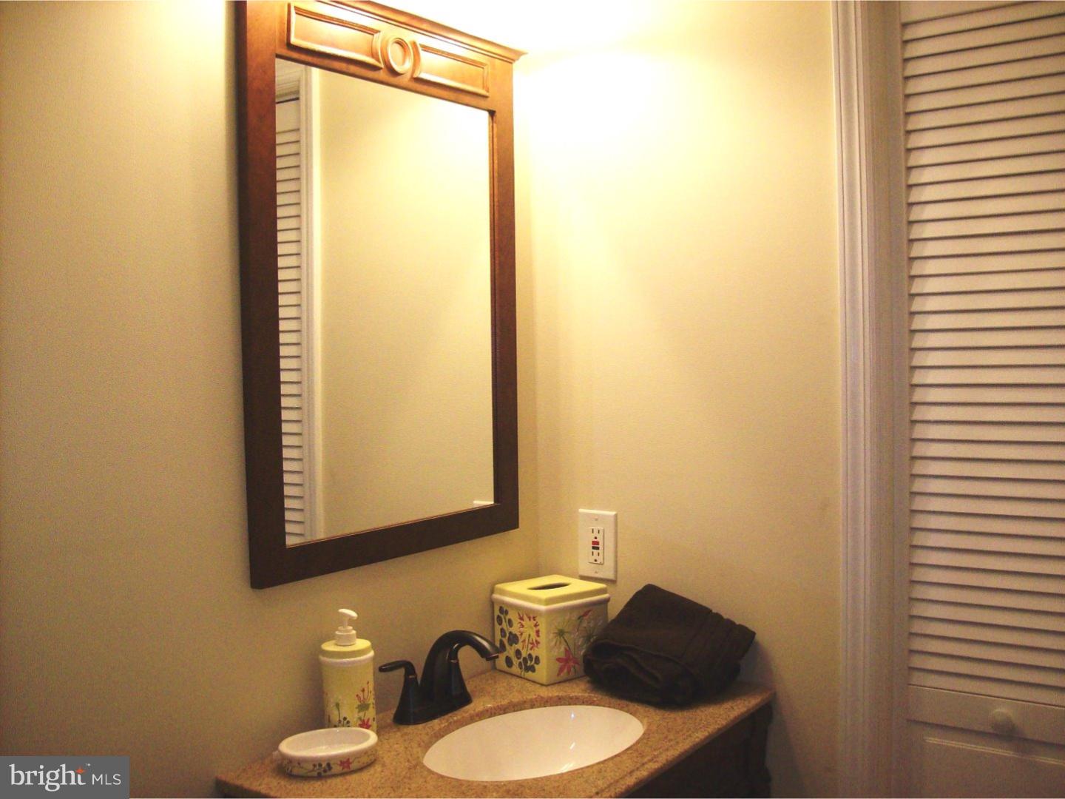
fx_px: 1108
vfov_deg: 39.7
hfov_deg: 51.4
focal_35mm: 36
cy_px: 400
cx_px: 532
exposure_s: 1/86.6
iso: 200
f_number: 2.7
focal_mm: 6
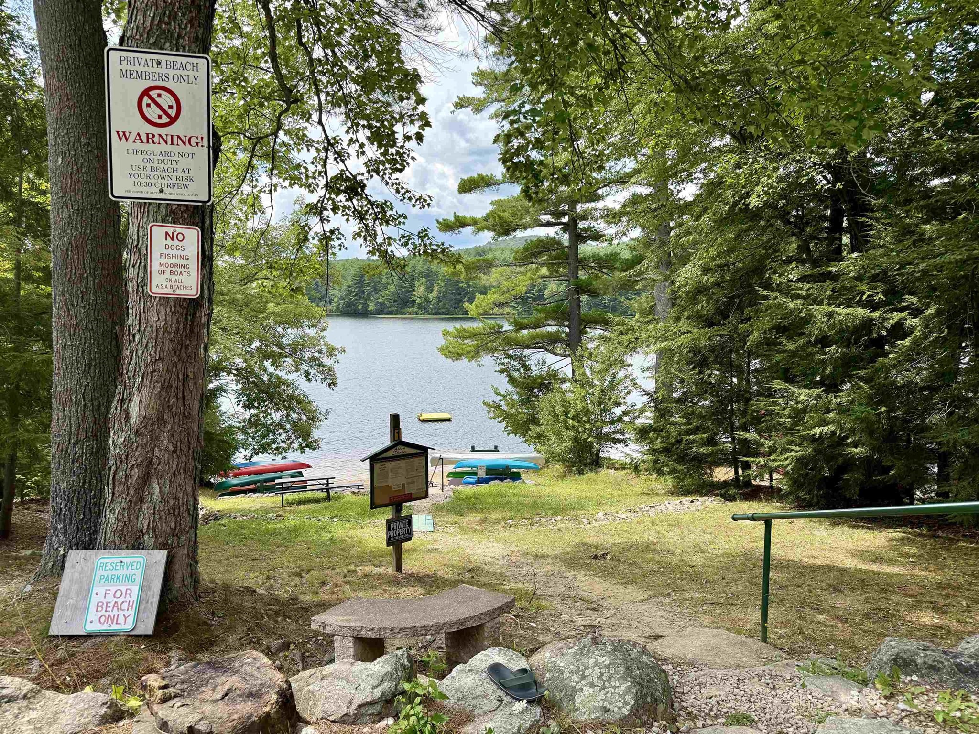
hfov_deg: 71.6
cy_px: 367
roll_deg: +0.3
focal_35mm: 24
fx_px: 679
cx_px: 490
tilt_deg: -4.2
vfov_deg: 56.8
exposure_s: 1/2232
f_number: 1.78
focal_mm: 6.76
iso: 100
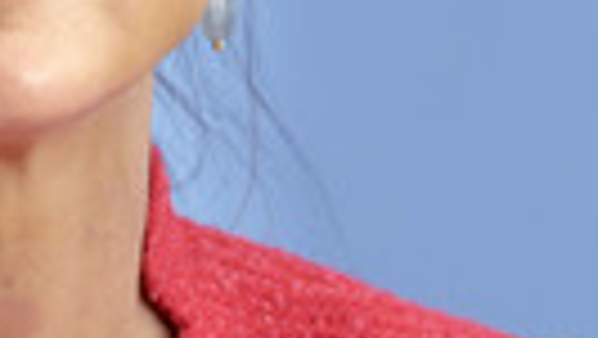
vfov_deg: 2.0
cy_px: -9
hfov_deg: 3.6
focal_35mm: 603
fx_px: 9567
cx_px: -38
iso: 3200
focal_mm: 170
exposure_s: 1/640
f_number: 6.3
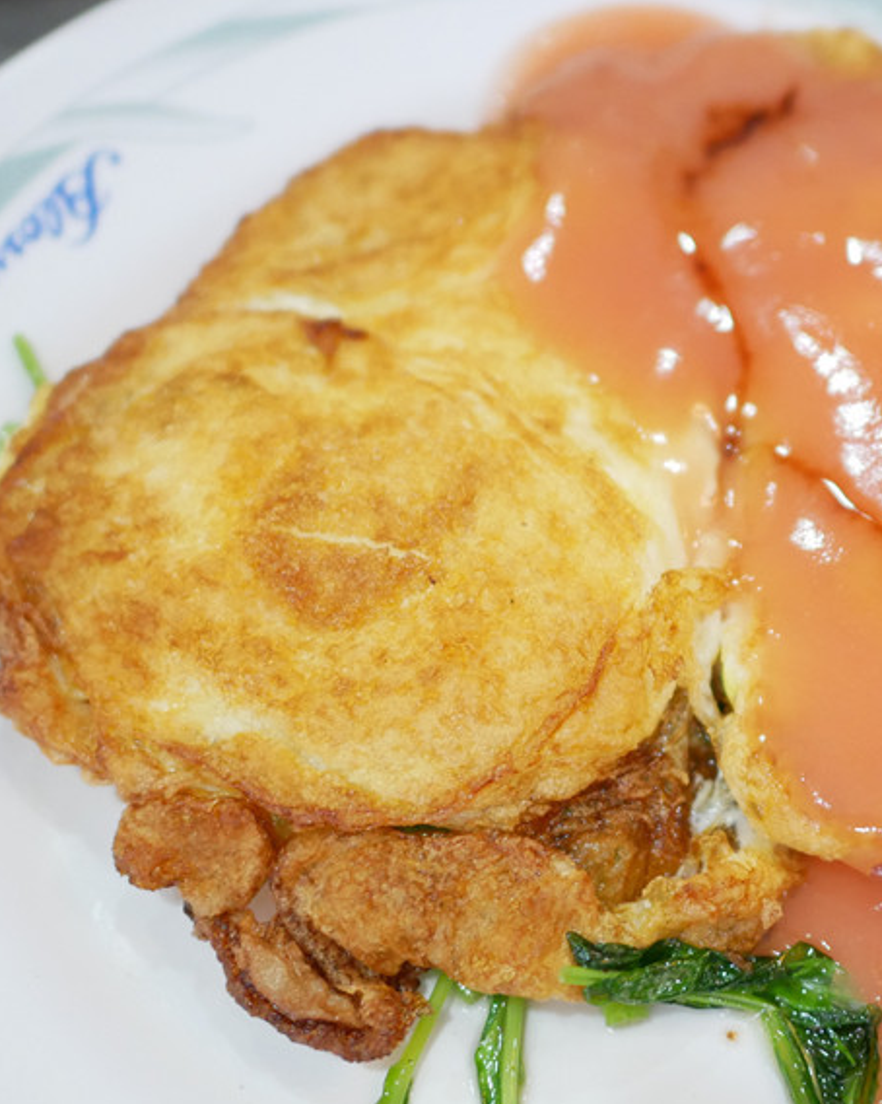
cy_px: 658
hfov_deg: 30.0
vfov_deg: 37.9
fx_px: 1600
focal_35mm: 49
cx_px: 717
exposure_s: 1/60
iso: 1250
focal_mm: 15
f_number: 1.7
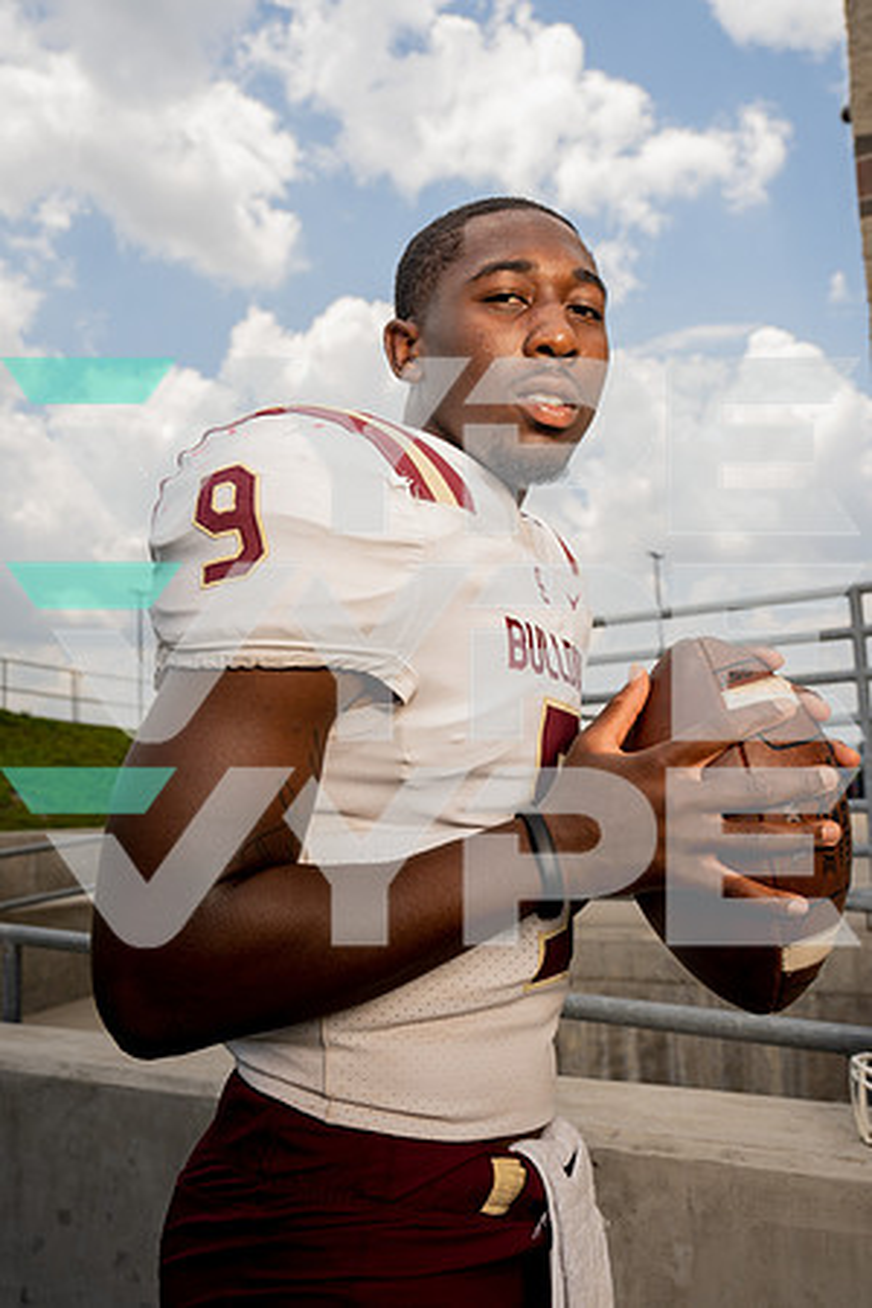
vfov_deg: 54.4
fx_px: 1272
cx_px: 436
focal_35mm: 35
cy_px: 654
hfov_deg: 37.9
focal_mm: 35
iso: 50
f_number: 6.3
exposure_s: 1/200
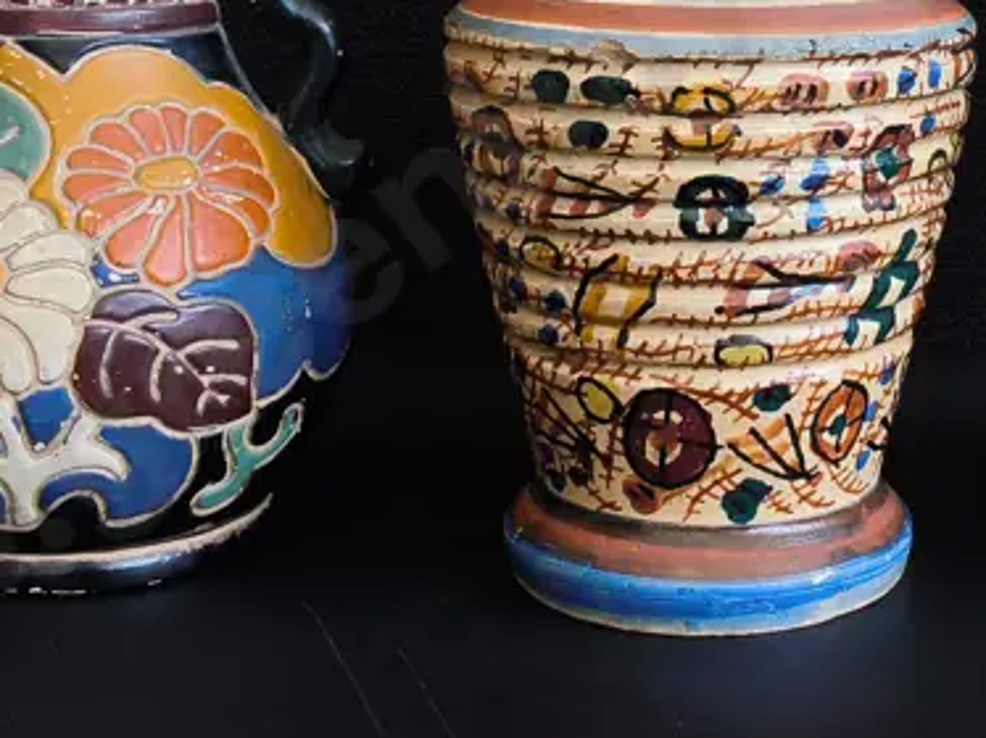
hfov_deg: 26.1
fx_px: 2106
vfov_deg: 19.3
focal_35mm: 74
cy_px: -13
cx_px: 725
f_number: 2
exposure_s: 1/100
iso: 64
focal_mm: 2.87
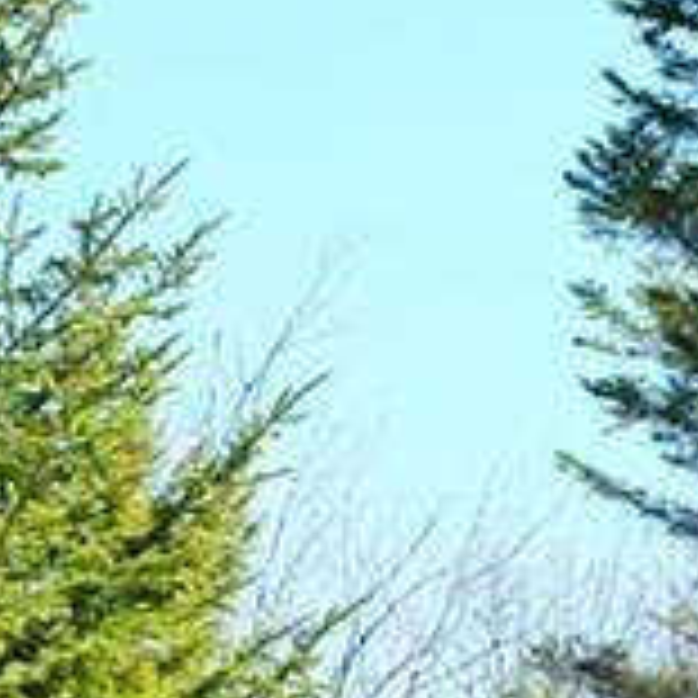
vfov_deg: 7.7
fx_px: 5133
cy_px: 905
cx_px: 874
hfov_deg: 7.7
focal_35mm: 225
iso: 400
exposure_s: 1/400
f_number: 5.6
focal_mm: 26.5
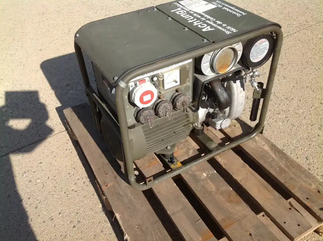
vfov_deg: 40.6
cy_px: 120
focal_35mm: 35
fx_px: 326
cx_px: 162
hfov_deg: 52.7
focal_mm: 4.28
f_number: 2.4
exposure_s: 1/1259
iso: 50
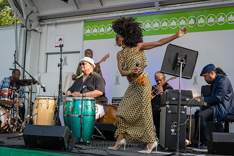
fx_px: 475
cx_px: 119
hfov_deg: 27.7
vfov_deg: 18.6
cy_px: 72
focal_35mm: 73
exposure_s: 1/250
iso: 200
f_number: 4.5
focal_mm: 66
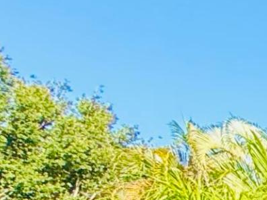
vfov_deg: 12.2
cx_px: 951
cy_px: 446
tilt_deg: +0.3
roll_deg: +0.1
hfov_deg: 9.4
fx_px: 787
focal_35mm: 102
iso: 64
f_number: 2.2
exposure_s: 1/323
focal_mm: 2.22
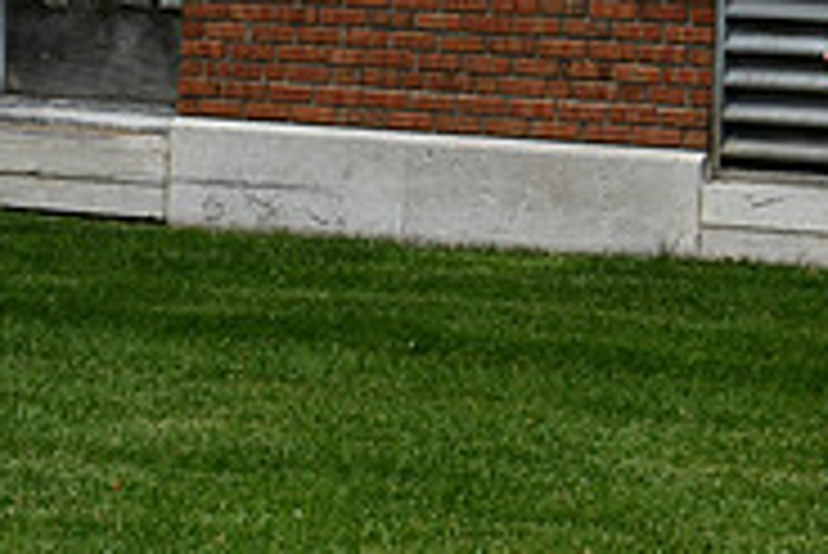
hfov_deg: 13.5
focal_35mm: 145
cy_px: -295
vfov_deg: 9.2
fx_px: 3338
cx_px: 1148
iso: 200
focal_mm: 31
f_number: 8
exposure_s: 1/250
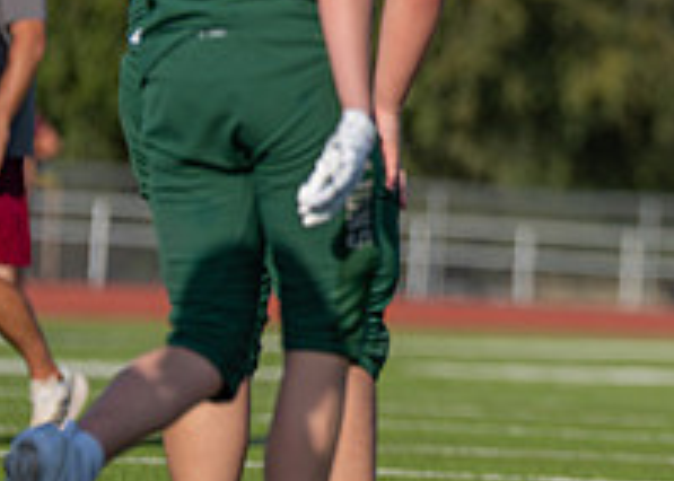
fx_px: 12840
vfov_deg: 2.1
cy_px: 19
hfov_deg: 3.0
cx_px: 924
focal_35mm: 671
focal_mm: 200
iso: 160
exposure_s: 1/3200
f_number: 2.8
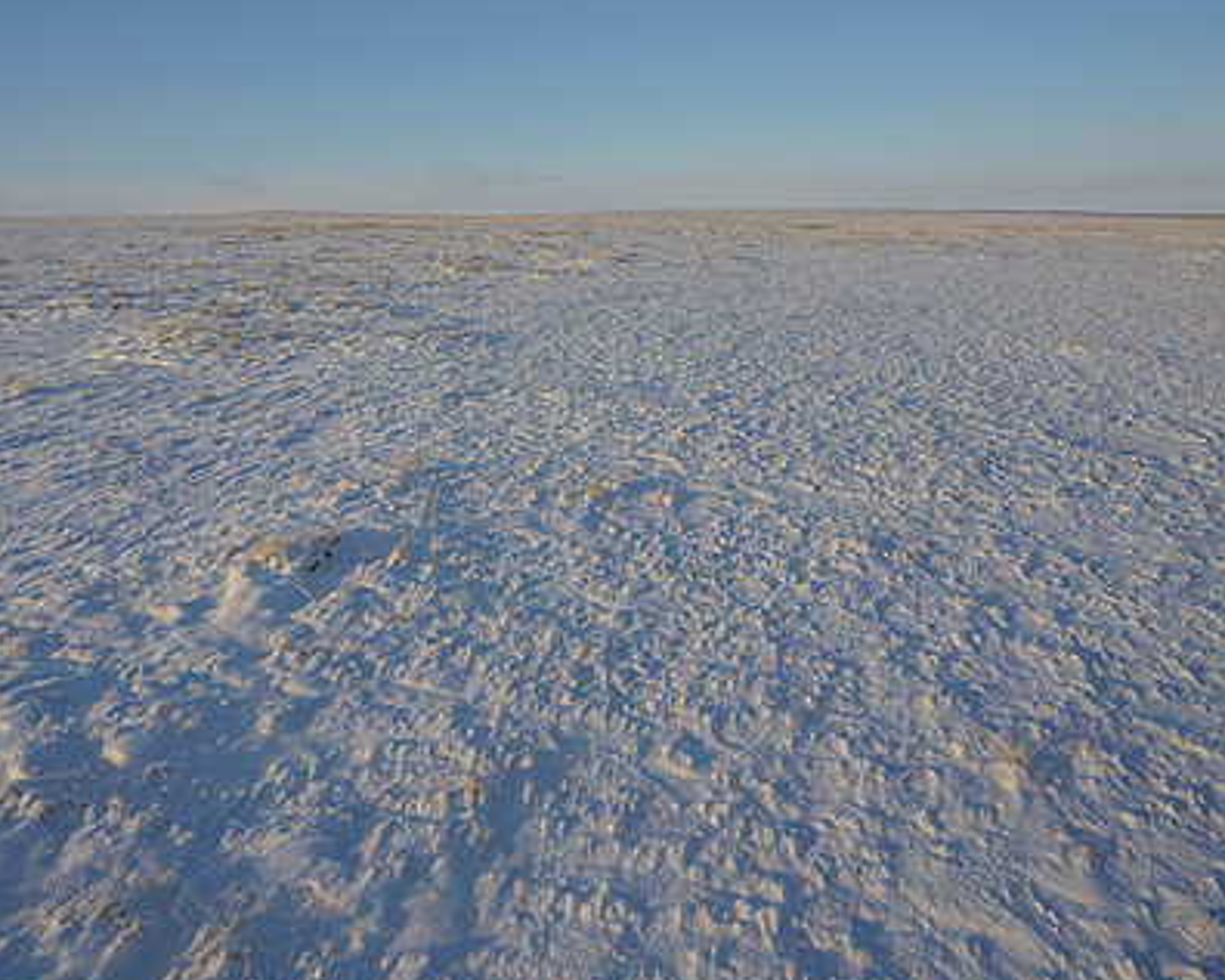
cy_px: 407
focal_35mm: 33
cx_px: 495
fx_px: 1197
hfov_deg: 53.9
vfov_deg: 44.4
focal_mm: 24
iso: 100
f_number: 7.1
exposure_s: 1/2000
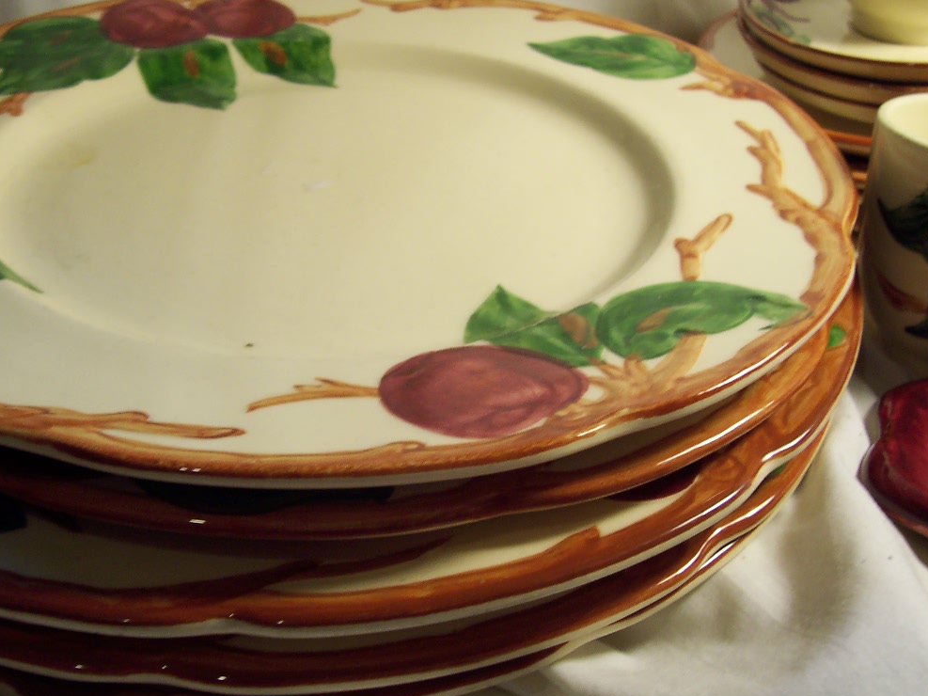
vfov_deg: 32.1
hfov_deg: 42.0
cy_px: 393
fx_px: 1206
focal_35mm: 45
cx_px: 413
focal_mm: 5.6
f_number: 2.8
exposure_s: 1/60
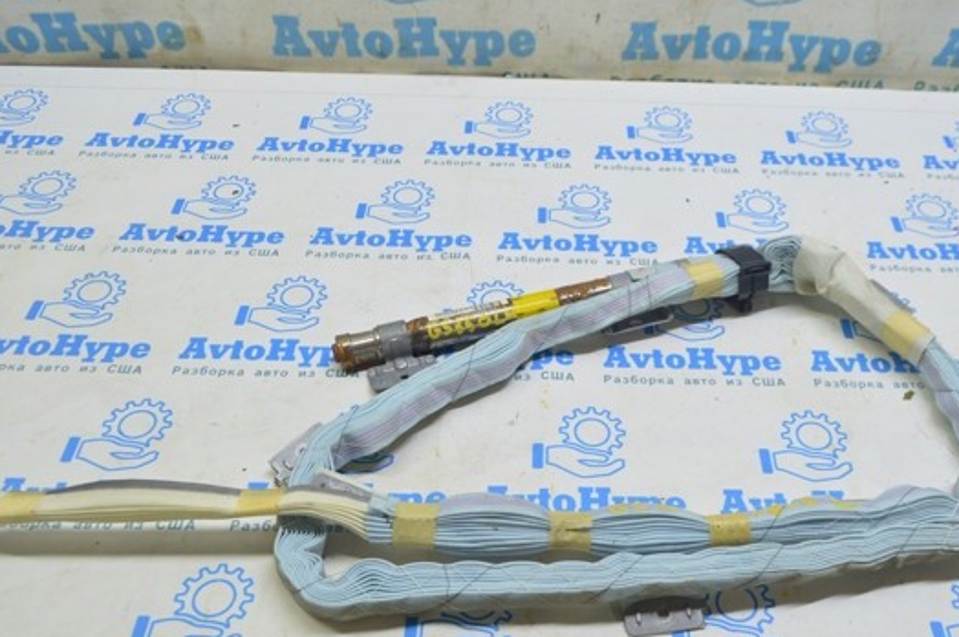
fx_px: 878
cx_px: 556
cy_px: 380
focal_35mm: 33
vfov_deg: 39.7
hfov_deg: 57.0
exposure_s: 1/20
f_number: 5.6
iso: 400
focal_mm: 18
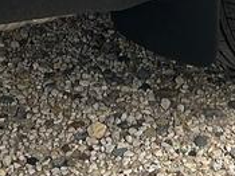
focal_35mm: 190
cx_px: 160
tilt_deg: -7.8
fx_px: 1289
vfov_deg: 6.7
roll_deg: +1.4
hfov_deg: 10.4
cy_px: -433
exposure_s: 1/5319
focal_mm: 5.7
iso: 50
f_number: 1.5
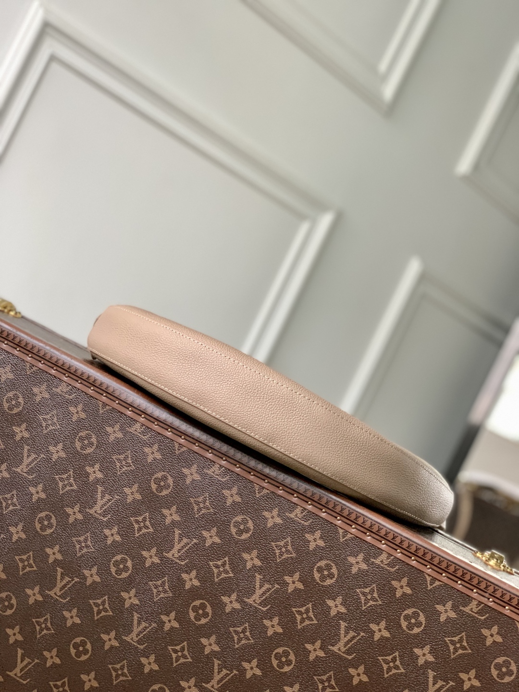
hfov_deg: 28.0
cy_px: 346
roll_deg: -26.6
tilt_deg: +1.8
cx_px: 260
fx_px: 1040
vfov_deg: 36.8
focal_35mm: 52
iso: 125
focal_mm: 6
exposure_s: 1/66
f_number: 2.4
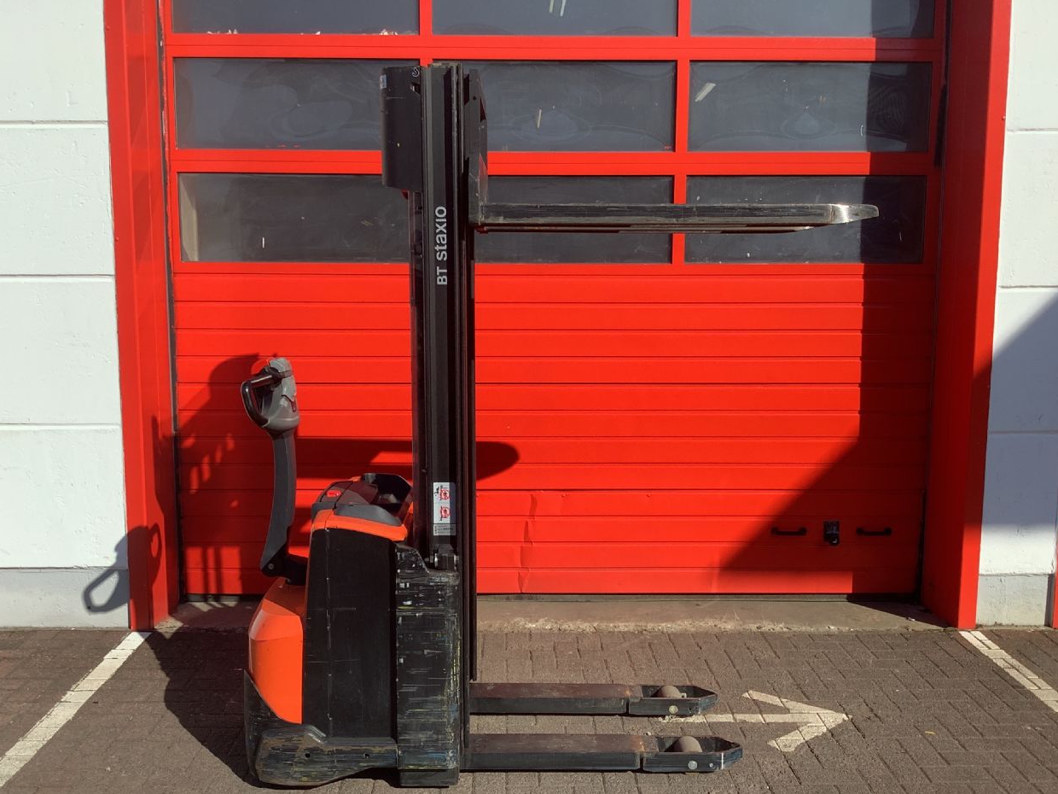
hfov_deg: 56.8
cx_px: 515
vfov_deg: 44.2
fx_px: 978
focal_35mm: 32
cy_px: 407
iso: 25
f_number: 2.4
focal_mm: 3.3
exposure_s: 1/936
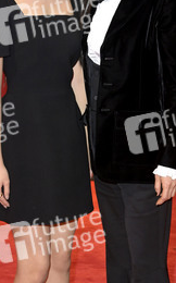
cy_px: 74
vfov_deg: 18.4
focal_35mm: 113
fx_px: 869
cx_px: 81
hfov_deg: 11.6
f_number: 6.3
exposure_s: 1/250
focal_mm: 72
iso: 1250
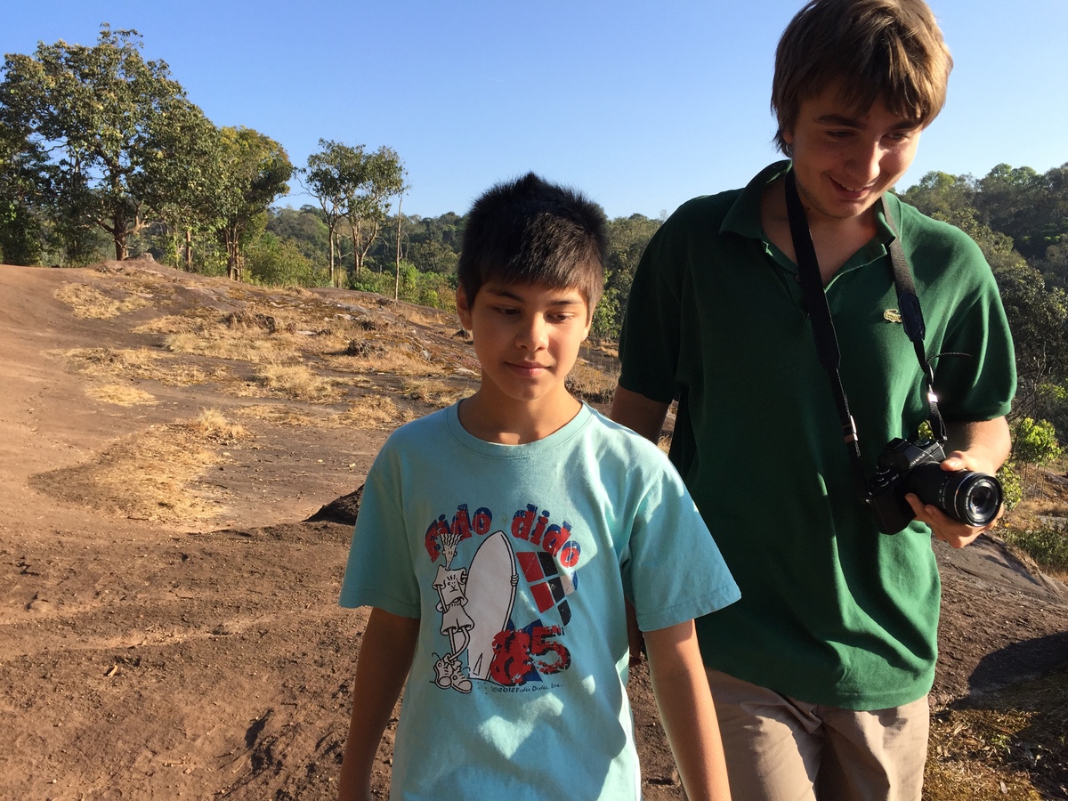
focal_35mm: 29
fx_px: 895
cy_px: 400
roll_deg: +2.1
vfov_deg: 48.2
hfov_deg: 61.7
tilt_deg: -6.9
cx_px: 534
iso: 32
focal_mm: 4.15
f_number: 2.2
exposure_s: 1/1130
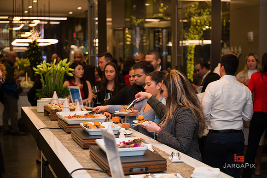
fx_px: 489
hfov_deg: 30.5
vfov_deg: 20.6
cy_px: 89
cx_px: 134
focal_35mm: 66
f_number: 3.2
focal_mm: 66
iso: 400
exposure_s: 1/160
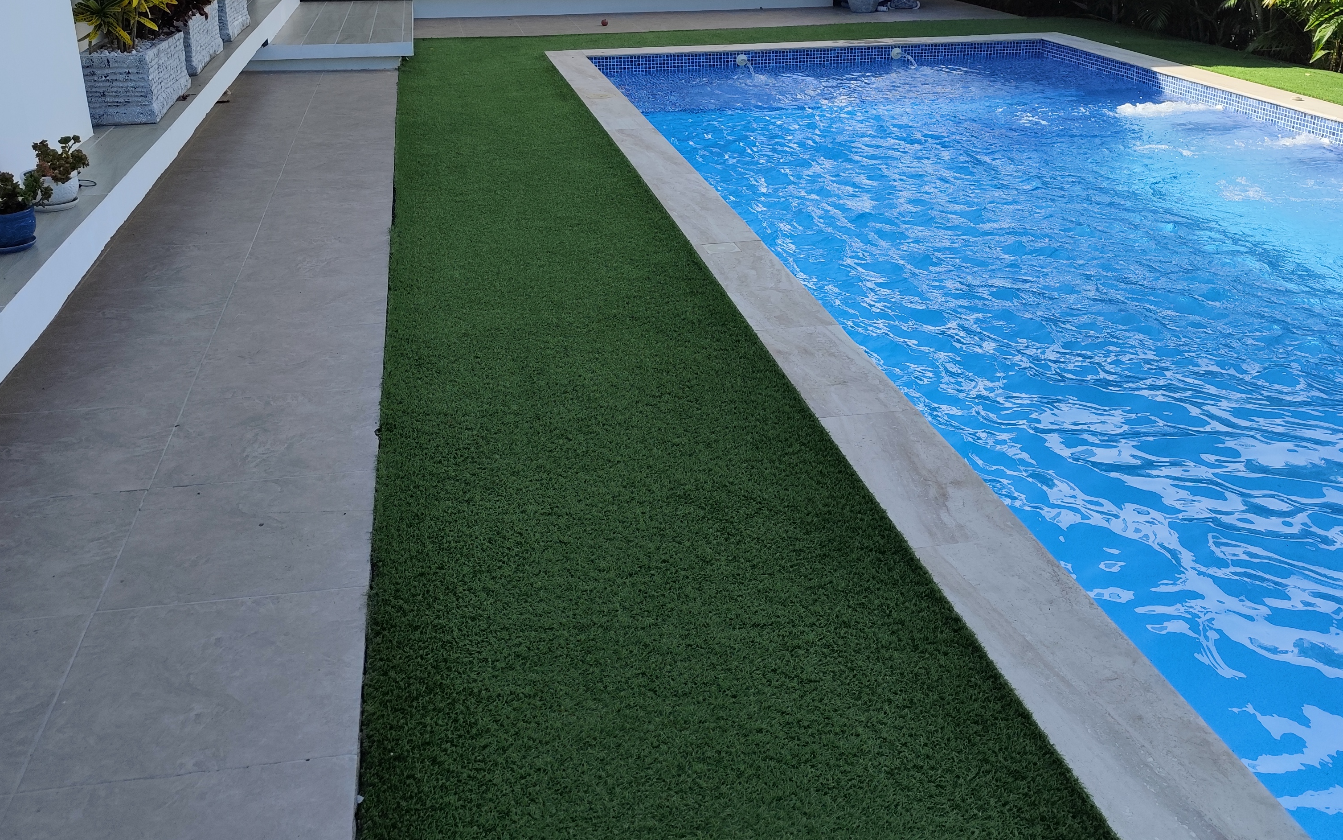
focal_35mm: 33
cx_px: 668
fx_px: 1208
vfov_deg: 38.1
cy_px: 308
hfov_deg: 58.1
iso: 50
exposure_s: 1/1301
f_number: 1.65
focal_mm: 6.19
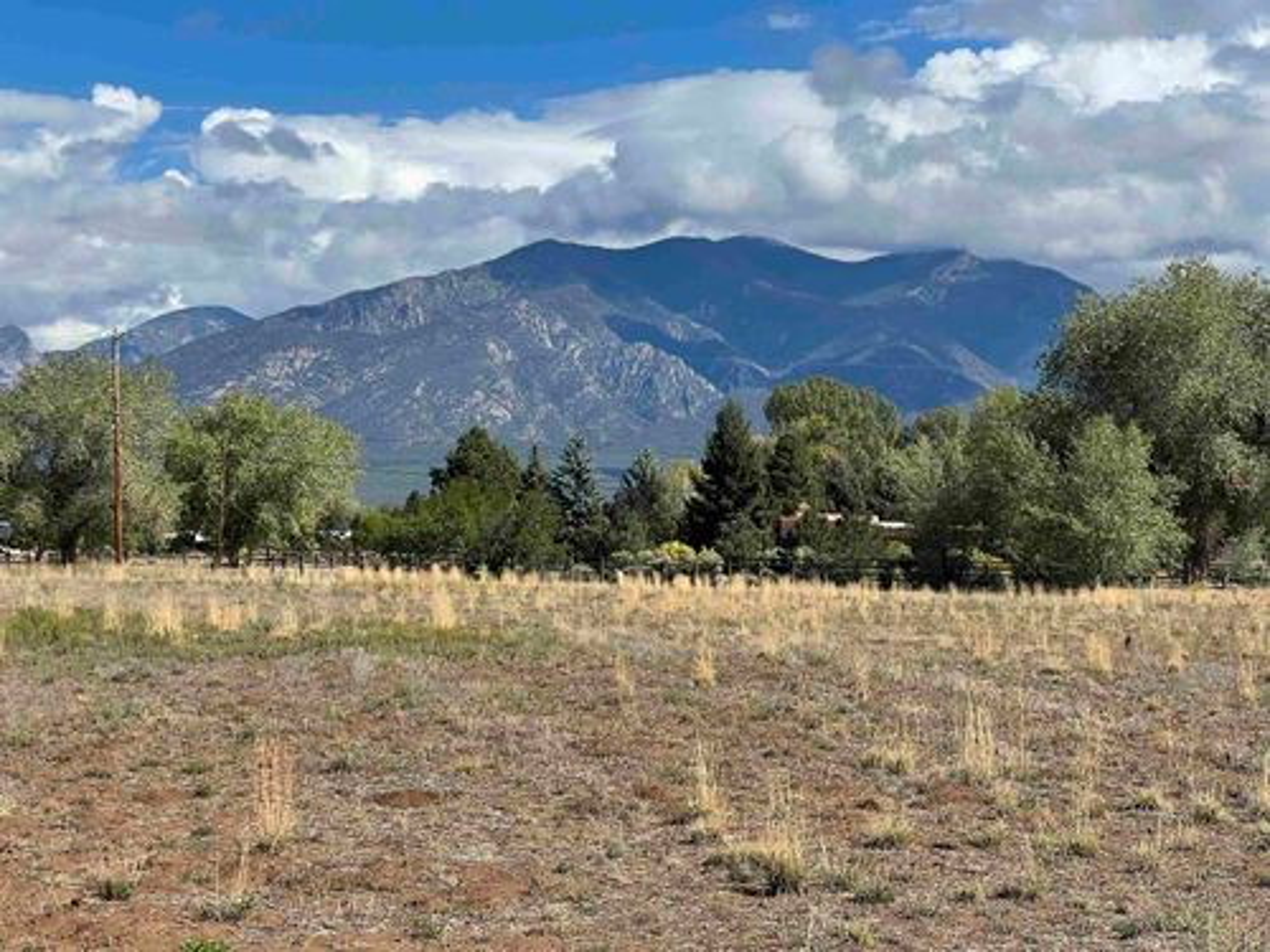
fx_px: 2825
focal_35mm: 77
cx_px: 635
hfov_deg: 25.3
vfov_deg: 19.1
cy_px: 476
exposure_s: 1/847
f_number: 2.8
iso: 32
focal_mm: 9
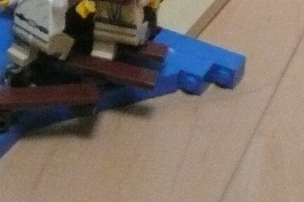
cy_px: -80
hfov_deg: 11.9
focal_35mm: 172
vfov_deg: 7.8
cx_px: 8
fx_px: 1450
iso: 800
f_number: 3.9
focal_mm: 6.5
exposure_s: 1/50
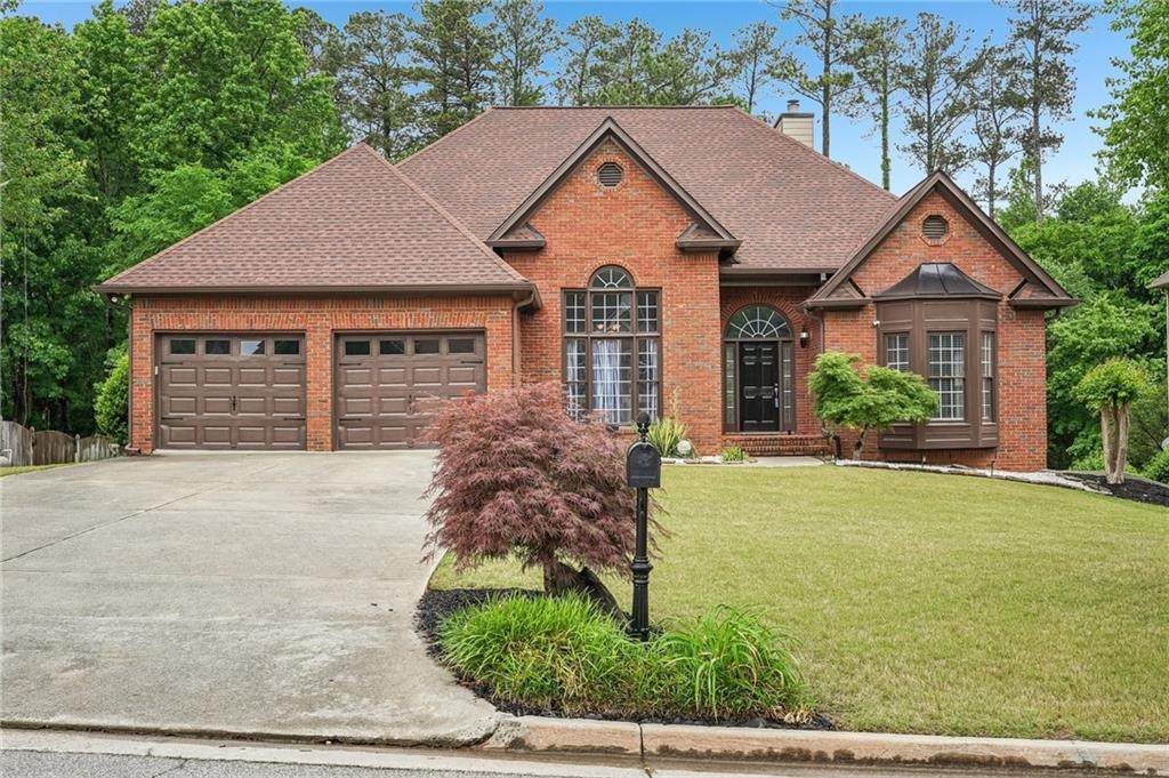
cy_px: 389
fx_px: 1119
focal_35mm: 34
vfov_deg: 38.3
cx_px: 584
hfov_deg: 55.1
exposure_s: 1/800
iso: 800
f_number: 8
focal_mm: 34.5
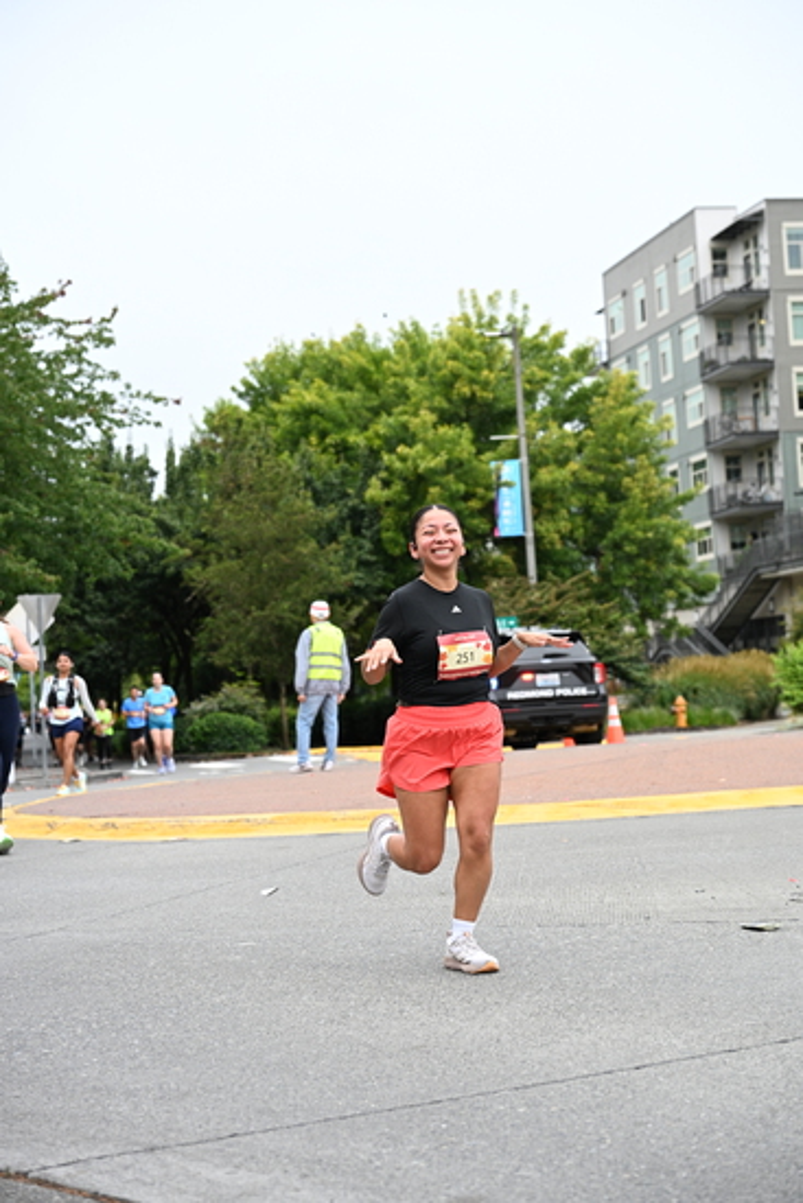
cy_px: 602
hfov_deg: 21.9
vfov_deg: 32.4
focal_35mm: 62
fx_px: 2073
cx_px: 402
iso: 1600
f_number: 4
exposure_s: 1/800
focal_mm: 62
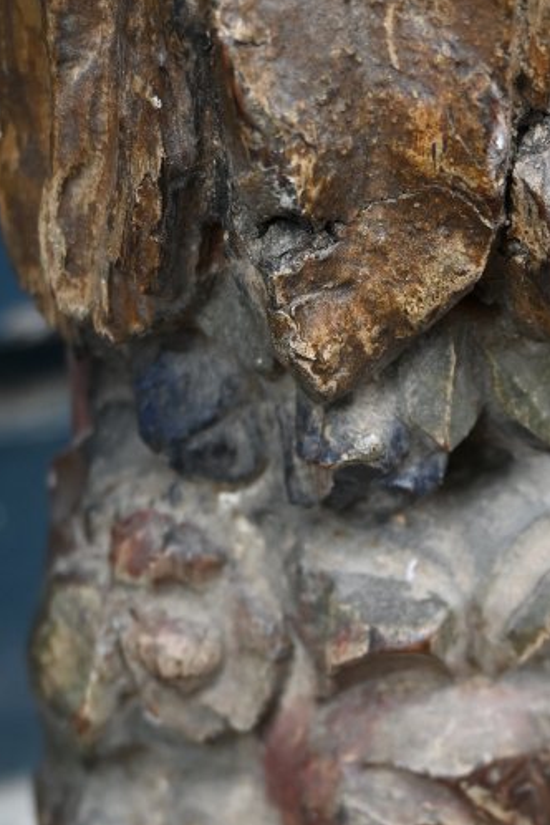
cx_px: 424
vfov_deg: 15.8
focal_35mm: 130
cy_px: 482
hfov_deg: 10.5
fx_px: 2979
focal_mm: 36
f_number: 4.2
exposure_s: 1/250
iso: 320
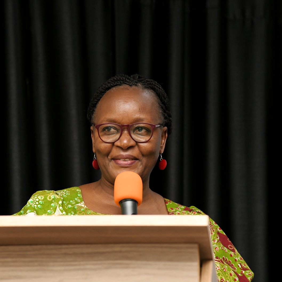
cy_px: 142
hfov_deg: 12.9
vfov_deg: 12.9
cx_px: 162
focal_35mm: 135
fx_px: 1244
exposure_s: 1/250
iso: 2000
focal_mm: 105
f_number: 5.6
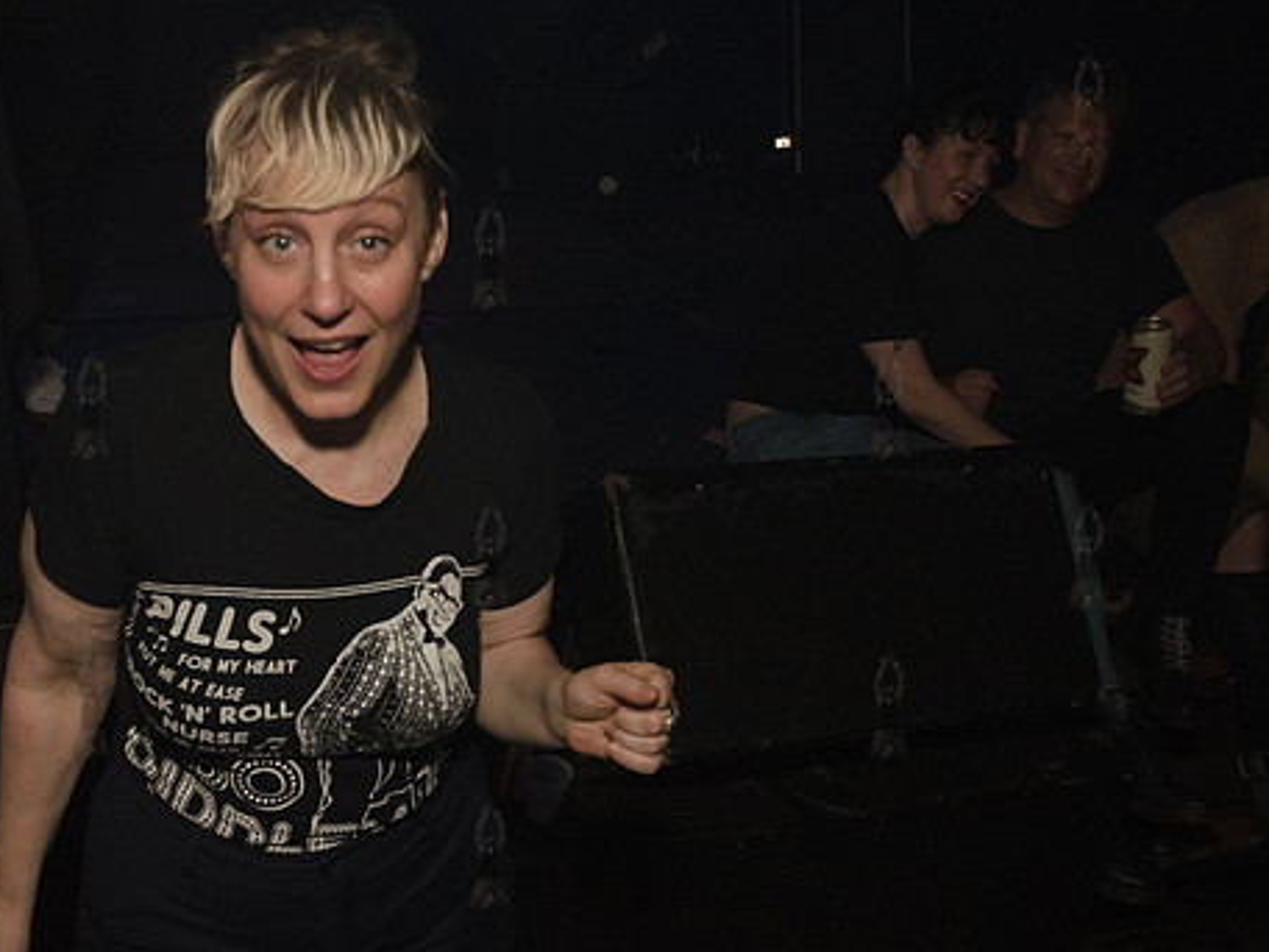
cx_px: 457
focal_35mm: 42
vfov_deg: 34.3
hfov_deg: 44.3
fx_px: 1540
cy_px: 558
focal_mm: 24
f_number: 4.5
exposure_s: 1/320
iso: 2000
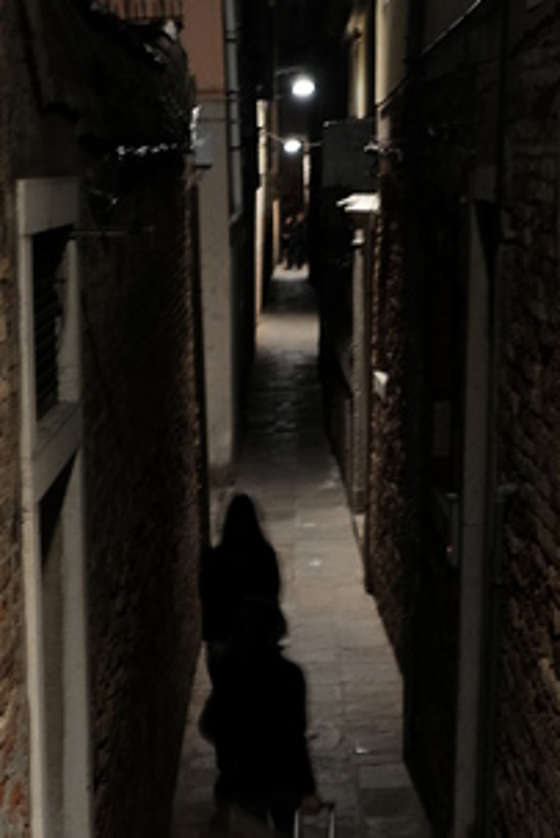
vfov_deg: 21.7
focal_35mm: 92
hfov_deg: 14.9
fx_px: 2144
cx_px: 357
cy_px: 714
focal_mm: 23
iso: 800
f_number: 2
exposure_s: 1/3.5
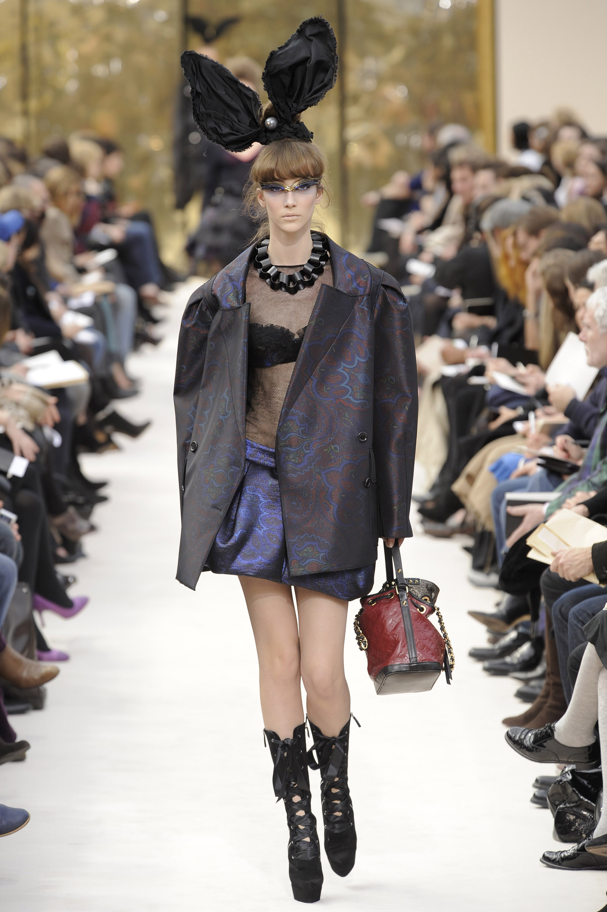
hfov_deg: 6.2
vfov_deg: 9.4
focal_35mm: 220
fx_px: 5571
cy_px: 456
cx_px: 304
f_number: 4.5
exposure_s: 1/500
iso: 400
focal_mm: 220
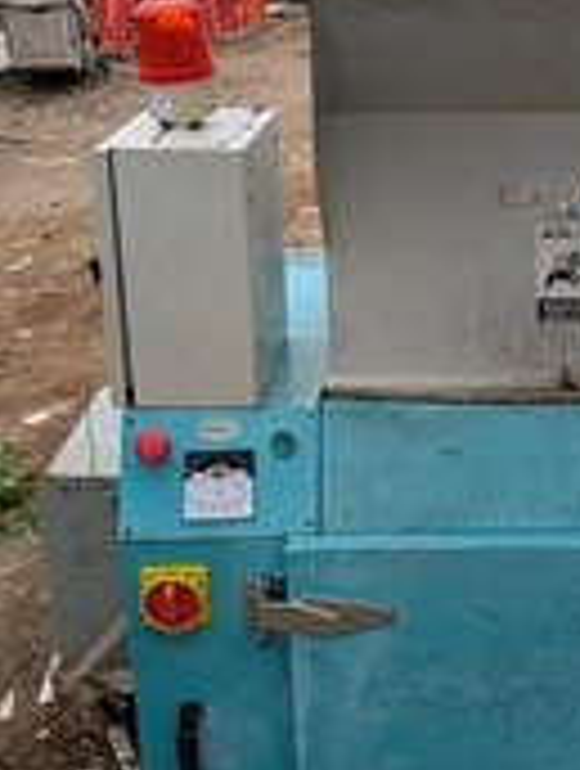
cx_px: 528
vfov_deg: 34.2
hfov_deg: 25.3
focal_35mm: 56
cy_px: 311
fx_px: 1246
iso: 21
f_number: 1.68
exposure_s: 1/86.5
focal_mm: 6.9
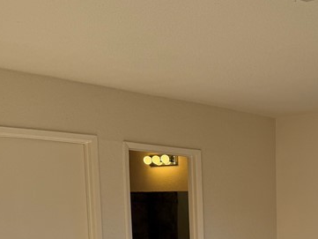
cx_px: 327
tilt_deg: -8.7
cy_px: 303
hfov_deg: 26.8
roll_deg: -0.9
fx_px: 625
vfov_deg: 20.0
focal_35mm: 68
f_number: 1.78
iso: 100
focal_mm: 6.76
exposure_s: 1/788
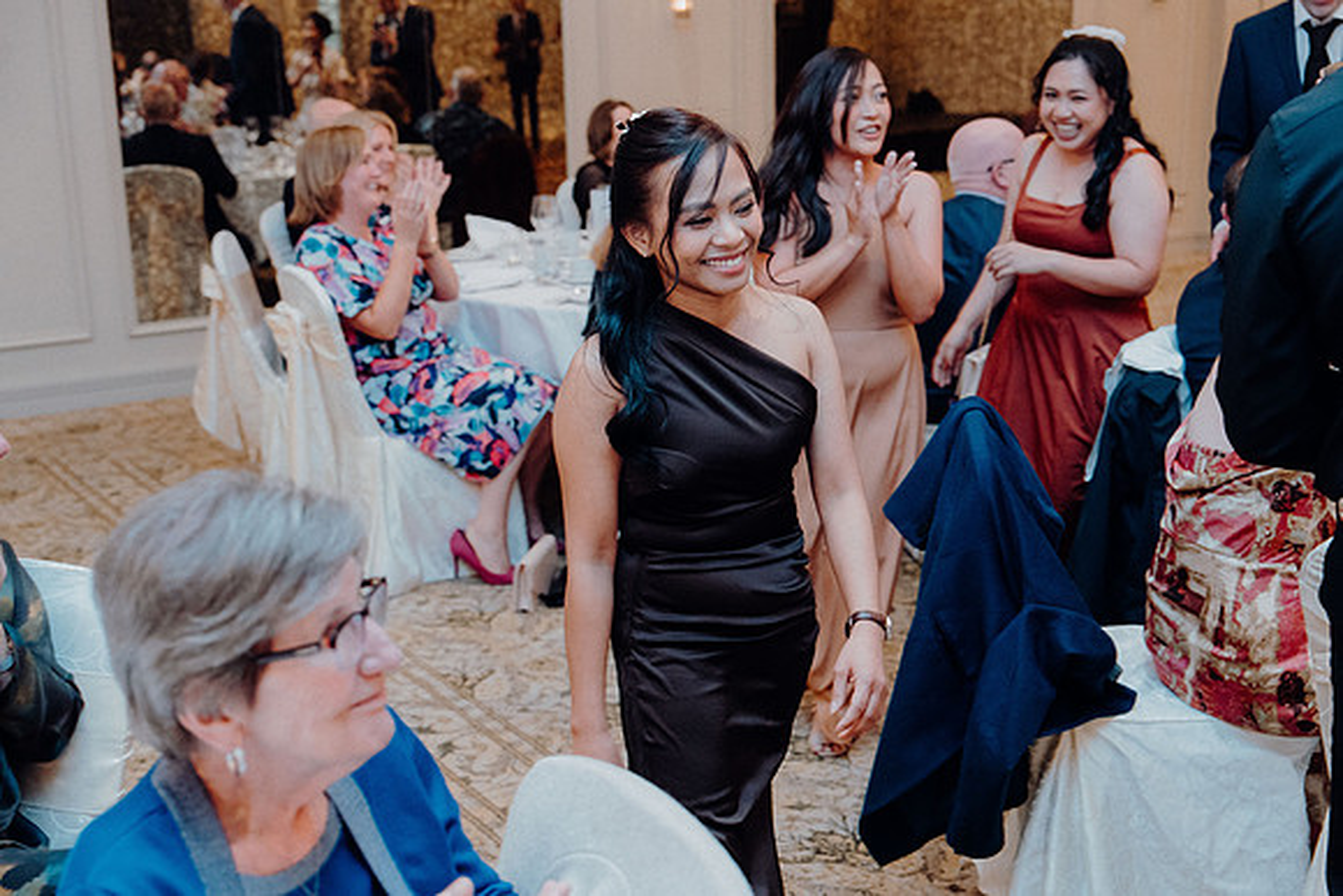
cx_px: 672
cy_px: 448
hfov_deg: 41.9
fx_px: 1754
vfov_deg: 28.7
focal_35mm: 47
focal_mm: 47
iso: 3200
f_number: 3.5
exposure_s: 1/160
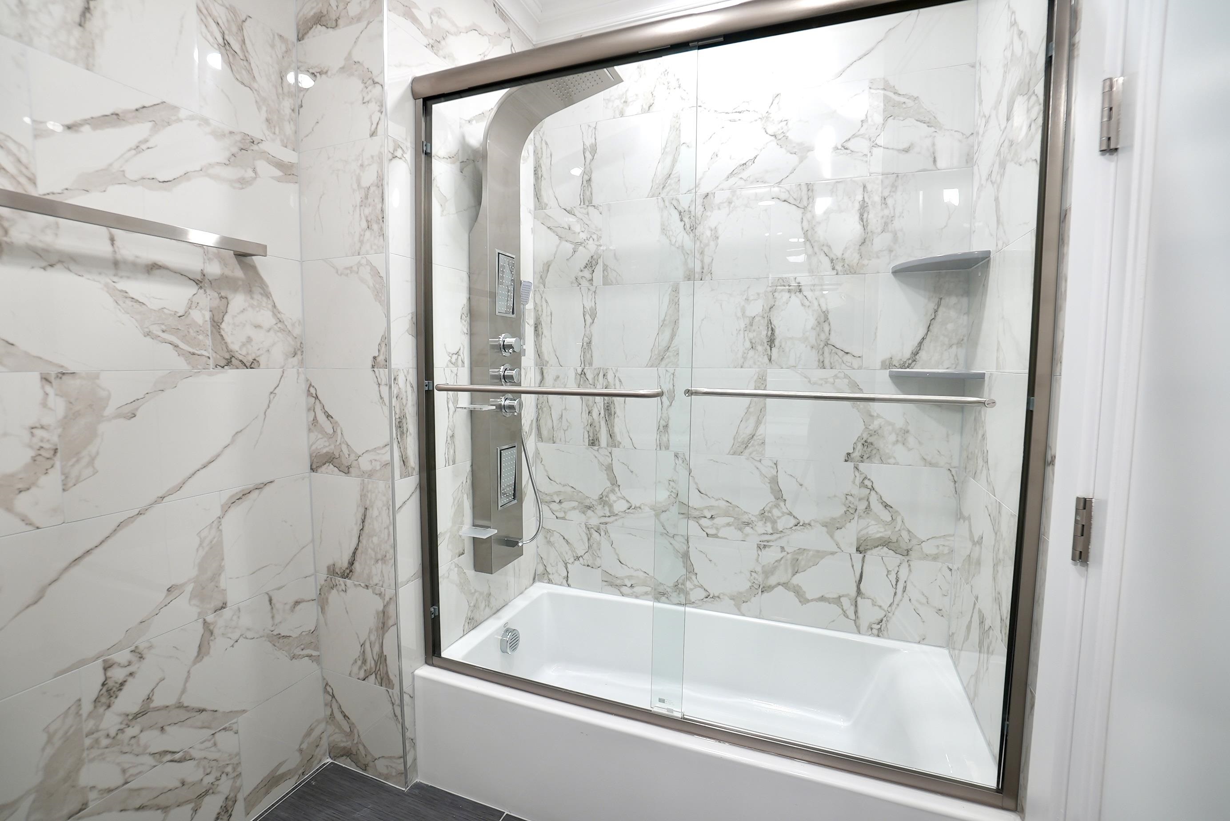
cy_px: 410
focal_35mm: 15
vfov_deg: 77.4
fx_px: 513
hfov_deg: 100.4
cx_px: 615
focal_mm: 10
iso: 100
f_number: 5
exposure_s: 1/6
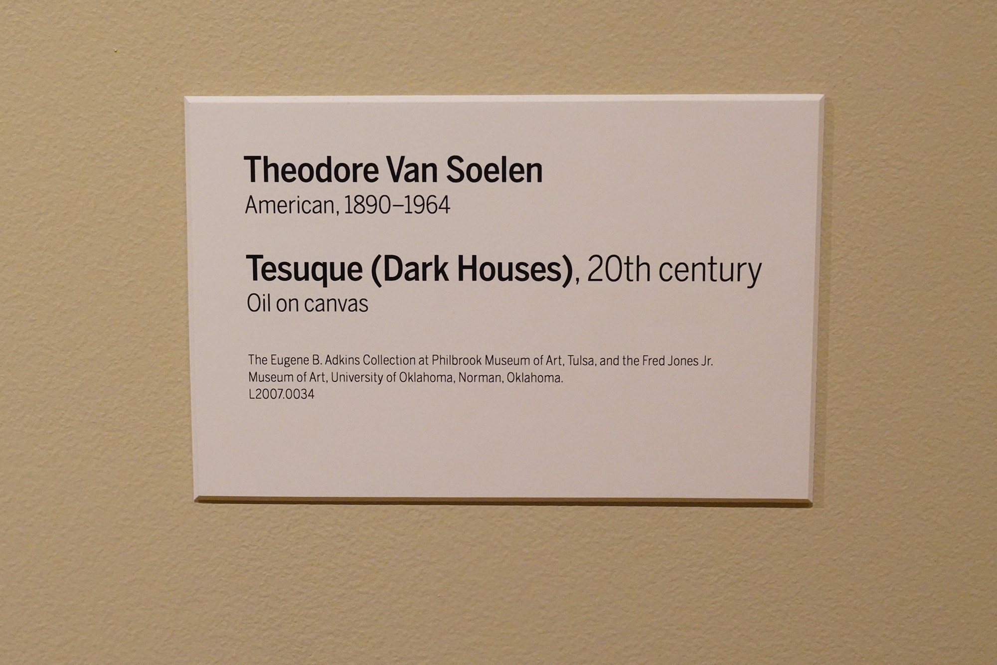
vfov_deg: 28.1
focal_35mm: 48
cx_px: 498
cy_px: 332
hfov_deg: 41.1
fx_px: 1329
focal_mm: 48
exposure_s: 1/100
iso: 8000
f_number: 8
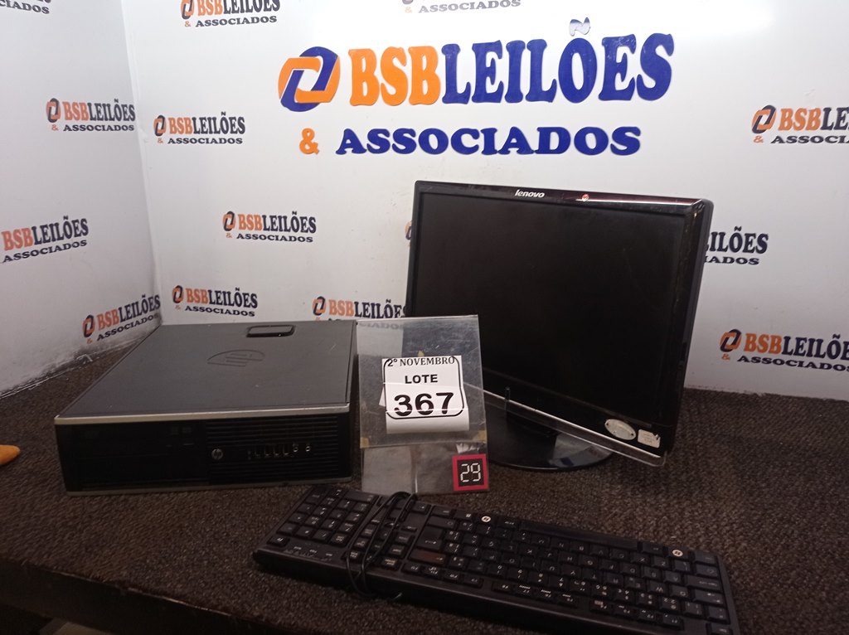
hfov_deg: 63.5
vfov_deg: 49.7
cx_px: 424
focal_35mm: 28
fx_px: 686
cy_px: 318
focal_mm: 4.7
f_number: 1.79
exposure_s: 1/60
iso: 158
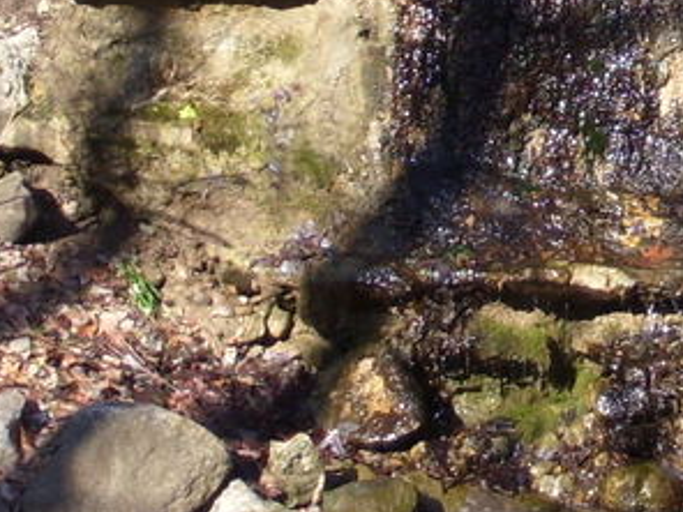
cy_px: -84
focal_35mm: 271
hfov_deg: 7.3
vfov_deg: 5.5
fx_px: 5347
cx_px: 791
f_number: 4.3
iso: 80
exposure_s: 1/180
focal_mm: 14.3
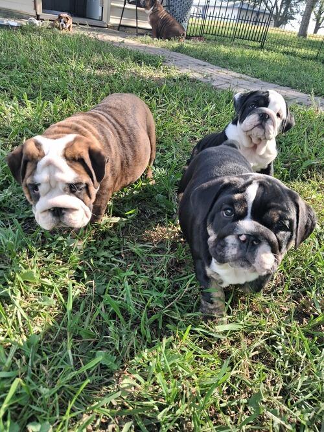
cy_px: 216
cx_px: 162
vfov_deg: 65.3
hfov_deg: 51.3
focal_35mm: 27
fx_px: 337
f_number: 1.8
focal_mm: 4
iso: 20
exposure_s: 1/132
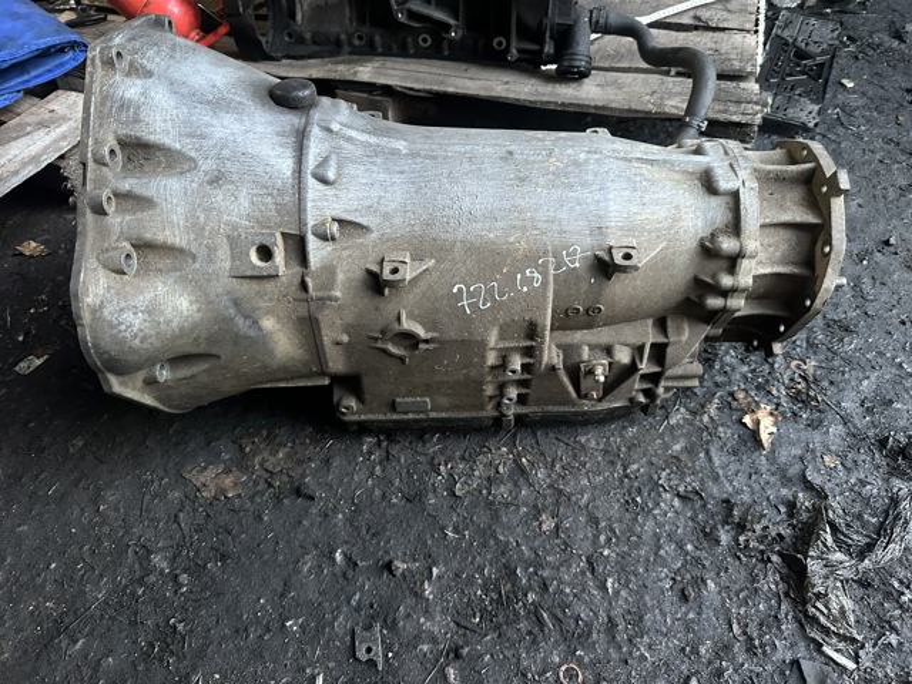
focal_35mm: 24
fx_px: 632
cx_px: 456
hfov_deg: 71.6
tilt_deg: -48.6
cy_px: 342
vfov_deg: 56.8
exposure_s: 1/50
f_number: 1.78
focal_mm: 6.86
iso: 500
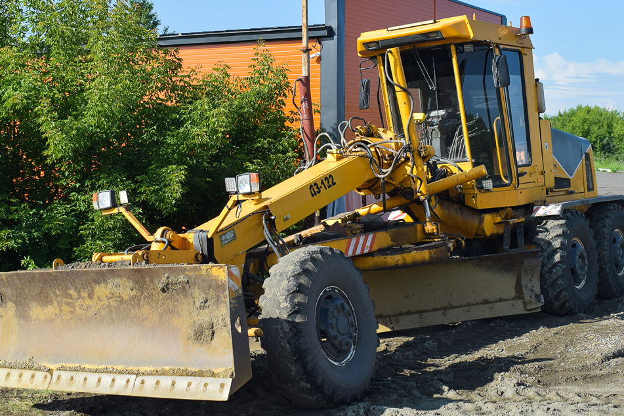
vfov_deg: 25.5
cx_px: 297
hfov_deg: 37.5
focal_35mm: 53
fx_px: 919
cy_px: 177
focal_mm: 28
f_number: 6.3
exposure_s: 1/640
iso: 200
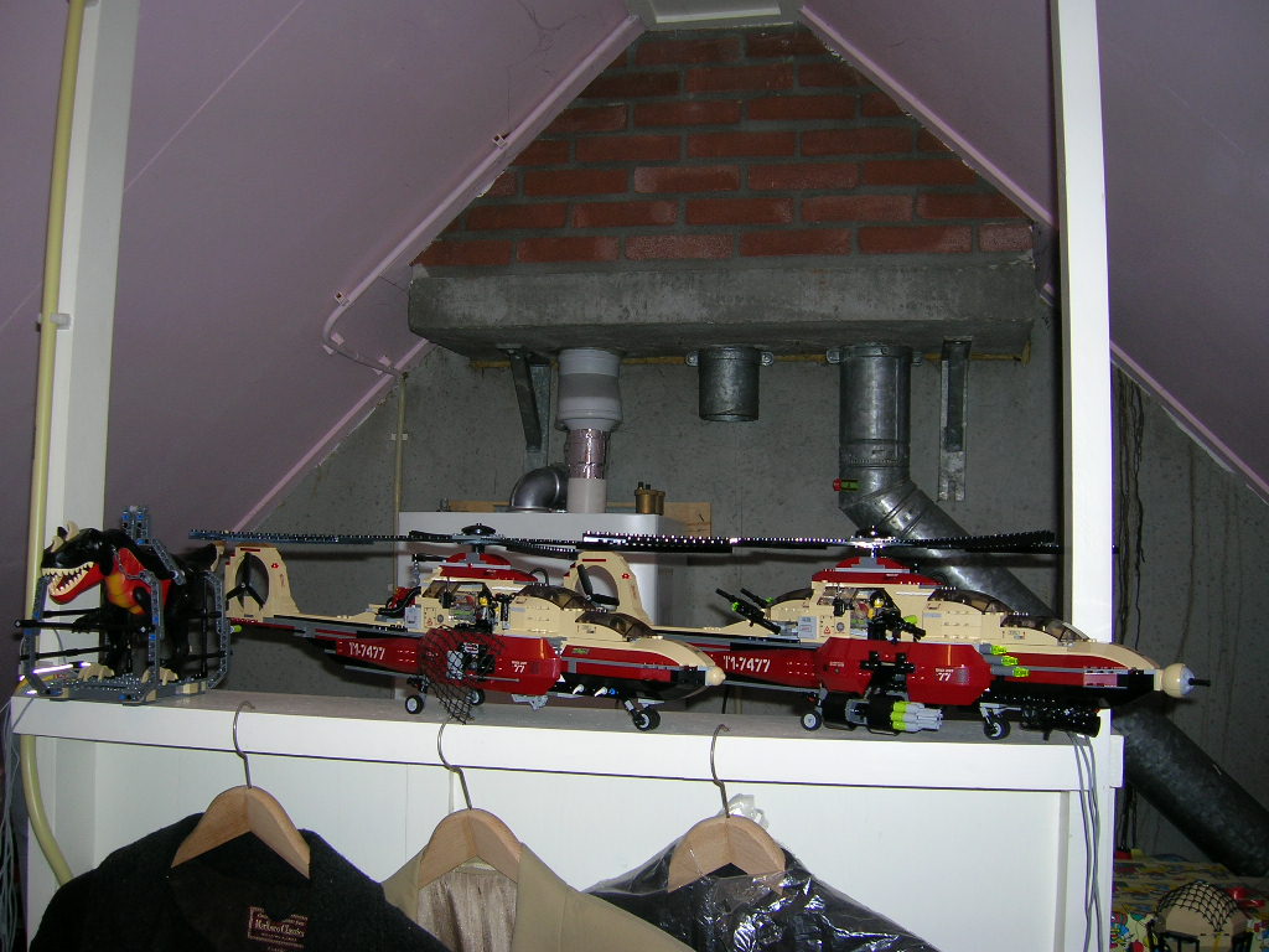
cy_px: 476
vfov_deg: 41.8
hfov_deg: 54.0
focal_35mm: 34
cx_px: 634
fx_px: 1246
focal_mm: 5.7
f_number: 2.9
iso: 50
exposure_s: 1/60.1
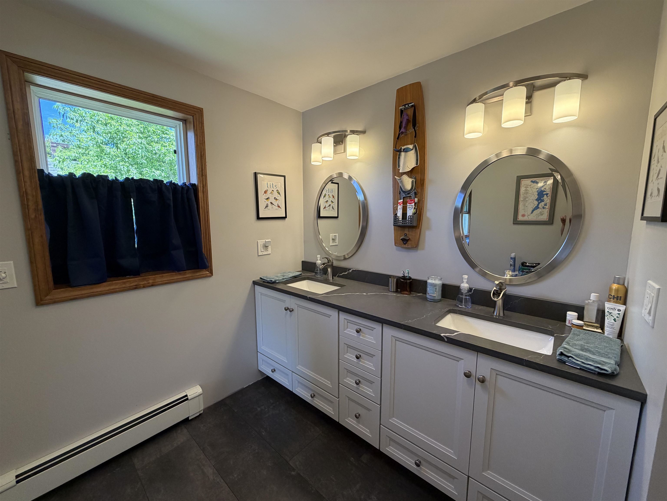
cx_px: 334
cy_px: 250
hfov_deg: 102.1
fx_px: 270
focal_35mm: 14
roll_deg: +0.4
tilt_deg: -7.3
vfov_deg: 85.7
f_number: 2.2
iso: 160
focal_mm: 2.22
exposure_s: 1/120
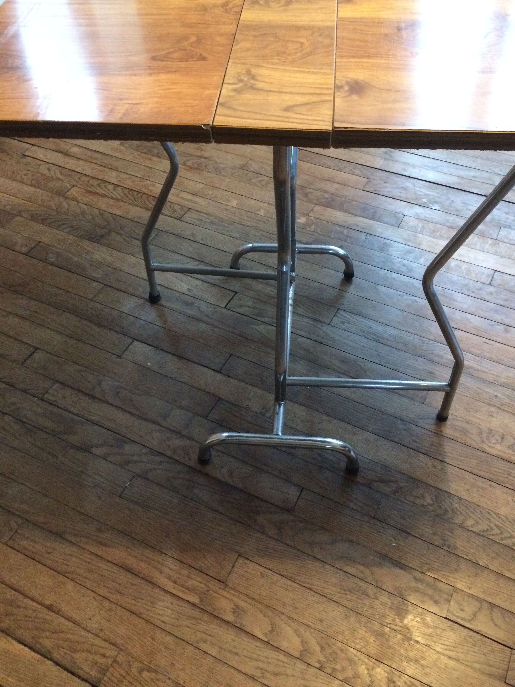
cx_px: 266
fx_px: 595
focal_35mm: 30
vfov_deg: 60.0
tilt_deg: -50.7
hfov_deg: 46.8
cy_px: 333
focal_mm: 4.15
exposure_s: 1/17
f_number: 2.2
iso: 250
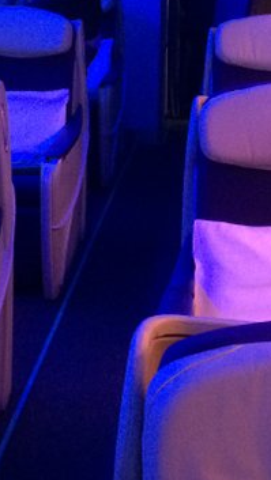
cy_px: 105
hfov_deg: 16.3
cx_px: 103
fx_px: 944
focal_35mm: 74
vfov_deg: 28.1
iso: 320
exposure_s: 1/20
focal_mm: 4.12
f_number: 2.2
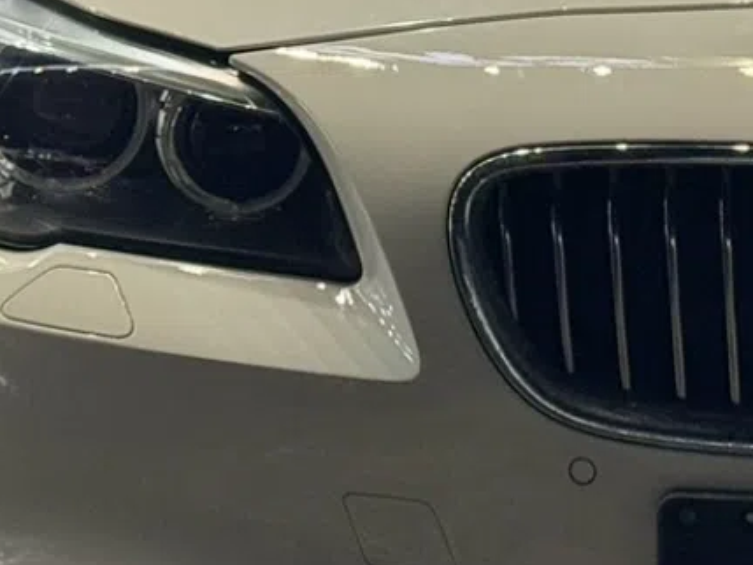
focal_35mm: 229
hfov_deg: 8.6
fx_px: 4983
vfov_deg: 6.5
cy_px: 21
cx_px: 869
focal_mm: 6.76
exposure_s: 1/100
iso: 80
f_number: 1.78
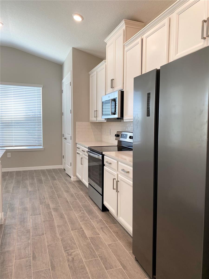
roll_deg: -0.5
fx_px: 209
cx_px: 104
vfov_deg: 67.3
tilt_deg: -3.9
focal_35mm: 26
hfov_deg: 53.1
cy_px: 140
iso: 64
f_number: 1.8
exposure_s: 1/120
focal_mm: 4.25
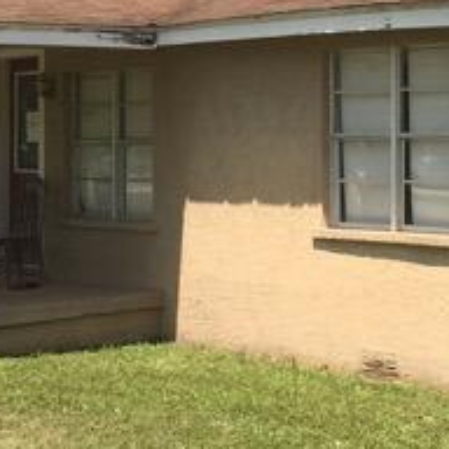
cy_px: 171
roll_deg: -1.8
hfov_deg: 15.9
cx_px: 362
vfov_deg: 16.0
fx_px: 1600
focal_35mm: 109
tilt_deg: +2.4
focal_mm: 4.15
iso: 32
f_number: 2.2
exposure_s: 1/1647
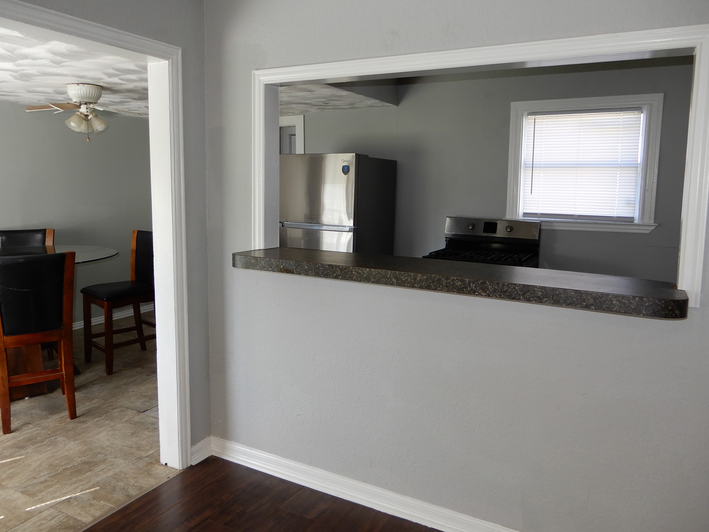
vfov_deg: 53.0
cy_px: 245
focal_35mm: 26
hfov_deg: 67.3
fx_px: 533
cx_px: 338
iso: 80
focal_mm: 4.3
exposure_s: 1/40
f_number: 3.4
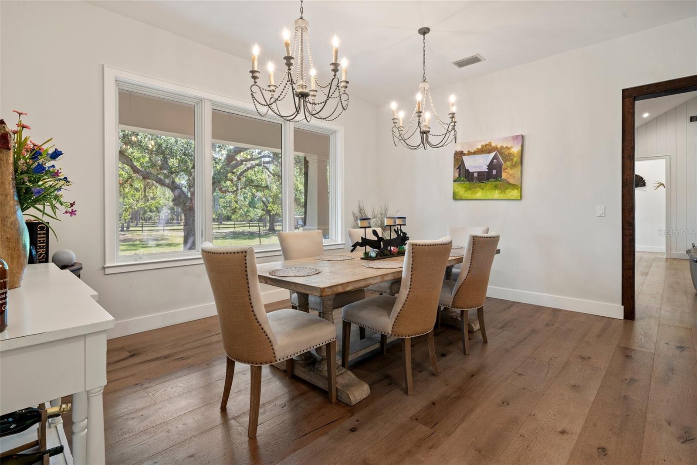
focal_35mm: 16
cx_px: 348
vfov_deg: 73.7
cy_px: 232
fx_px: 310
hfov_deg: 96.7
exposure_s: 1/1.67
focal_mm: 16
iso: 200
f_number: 9
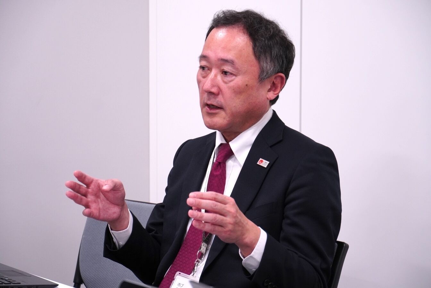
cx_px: 216
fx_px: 1330
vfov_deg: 12.4
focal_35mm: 111
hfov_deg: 18.4
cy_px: 144
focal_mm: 74
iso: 800
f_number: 5.6
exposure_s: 1/100
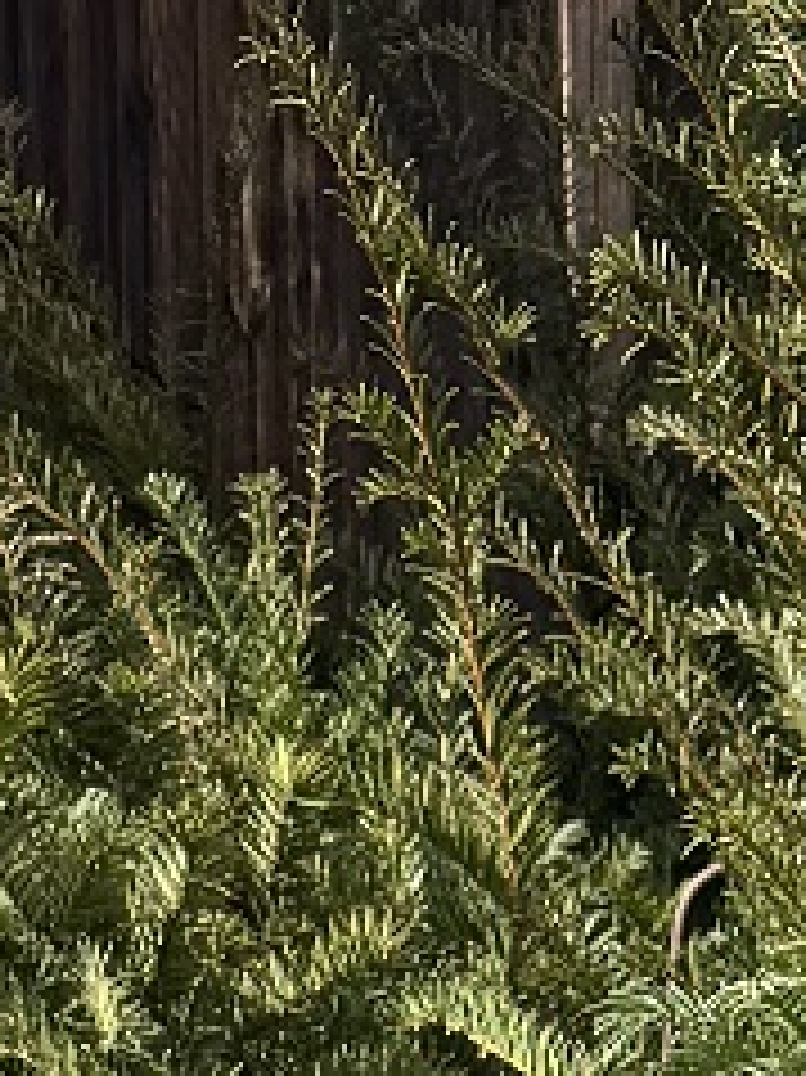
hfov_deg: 9.2
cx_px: 131
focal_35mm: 161
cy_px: 3314
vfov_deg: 9.4
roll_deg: +2.2
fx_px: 5003
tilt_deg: -13.8
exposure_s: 1/2174
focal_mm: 6.76
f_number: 1.78
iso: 80
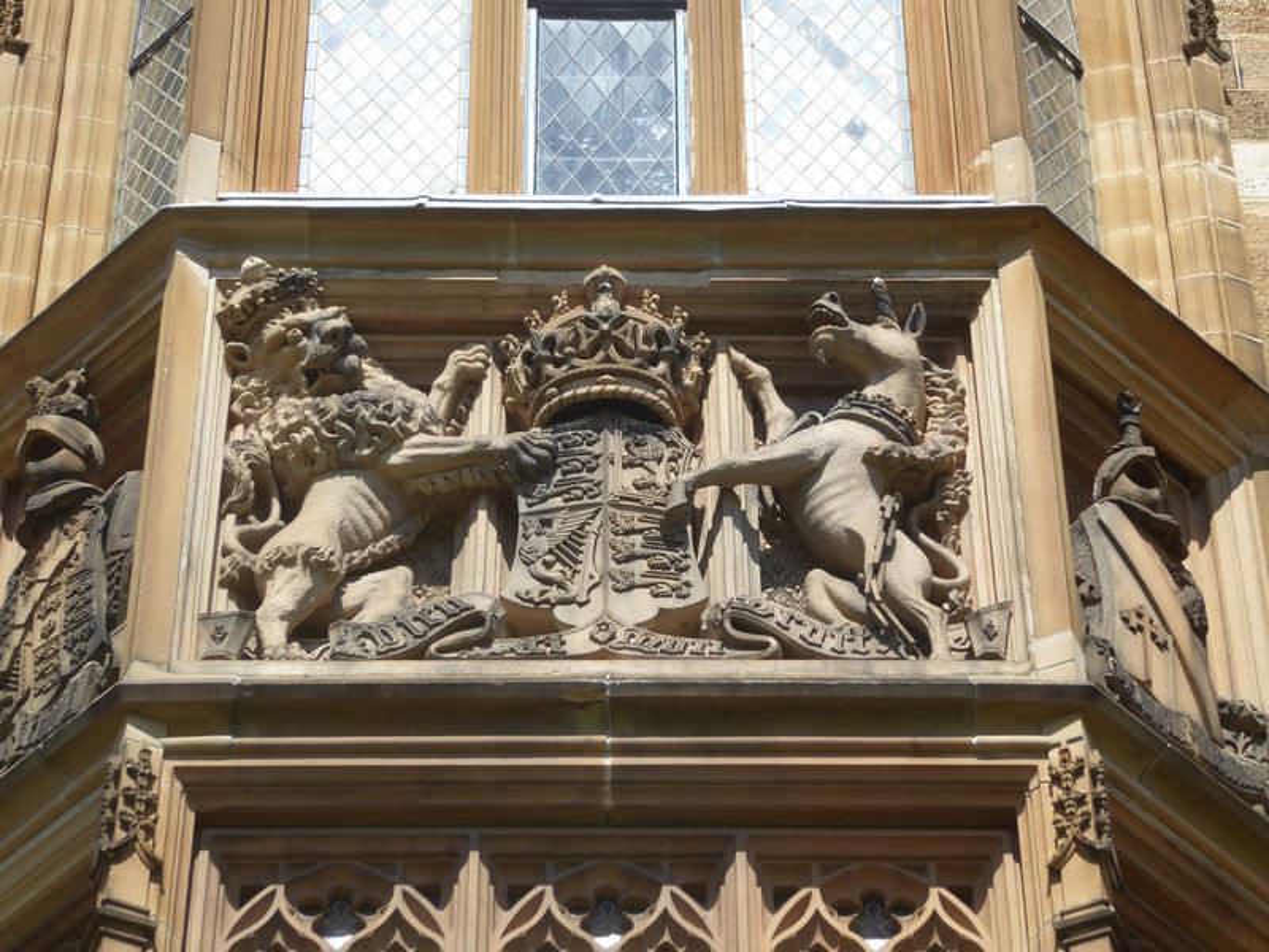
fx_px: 5242
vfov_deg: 10.4
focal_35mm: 143
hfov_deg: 13.8
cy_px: 476
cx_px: 634
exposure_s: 1/320
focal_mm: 25.6
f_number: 5.4
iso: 80
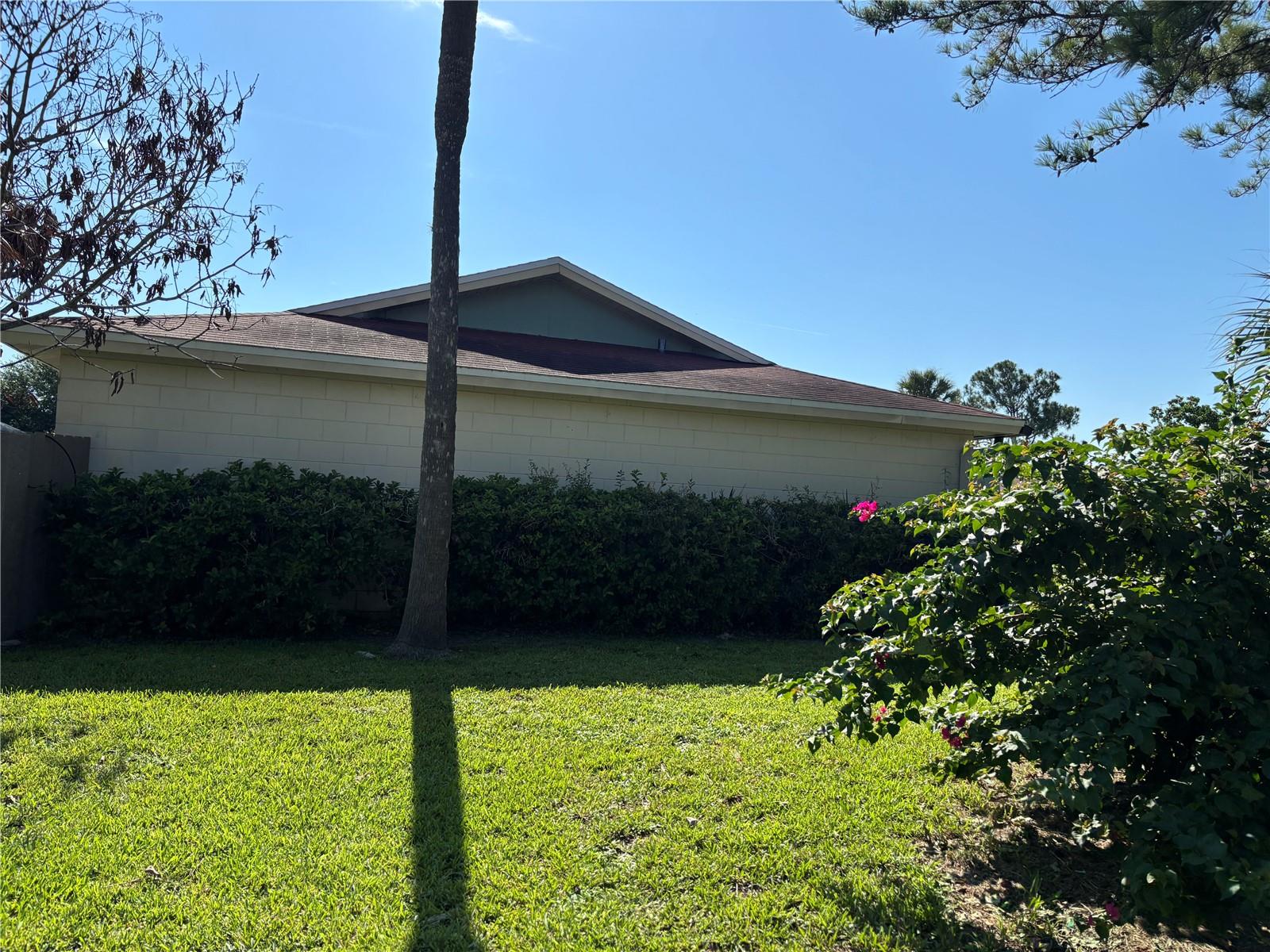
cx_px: 635
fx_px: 954
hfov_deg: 67.3
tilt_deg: +1.8
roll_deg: -3.4
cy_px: 476
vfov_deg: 53.1
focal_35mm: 26
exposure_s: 1/4255
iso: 50
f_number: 1.6
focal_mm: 5.96
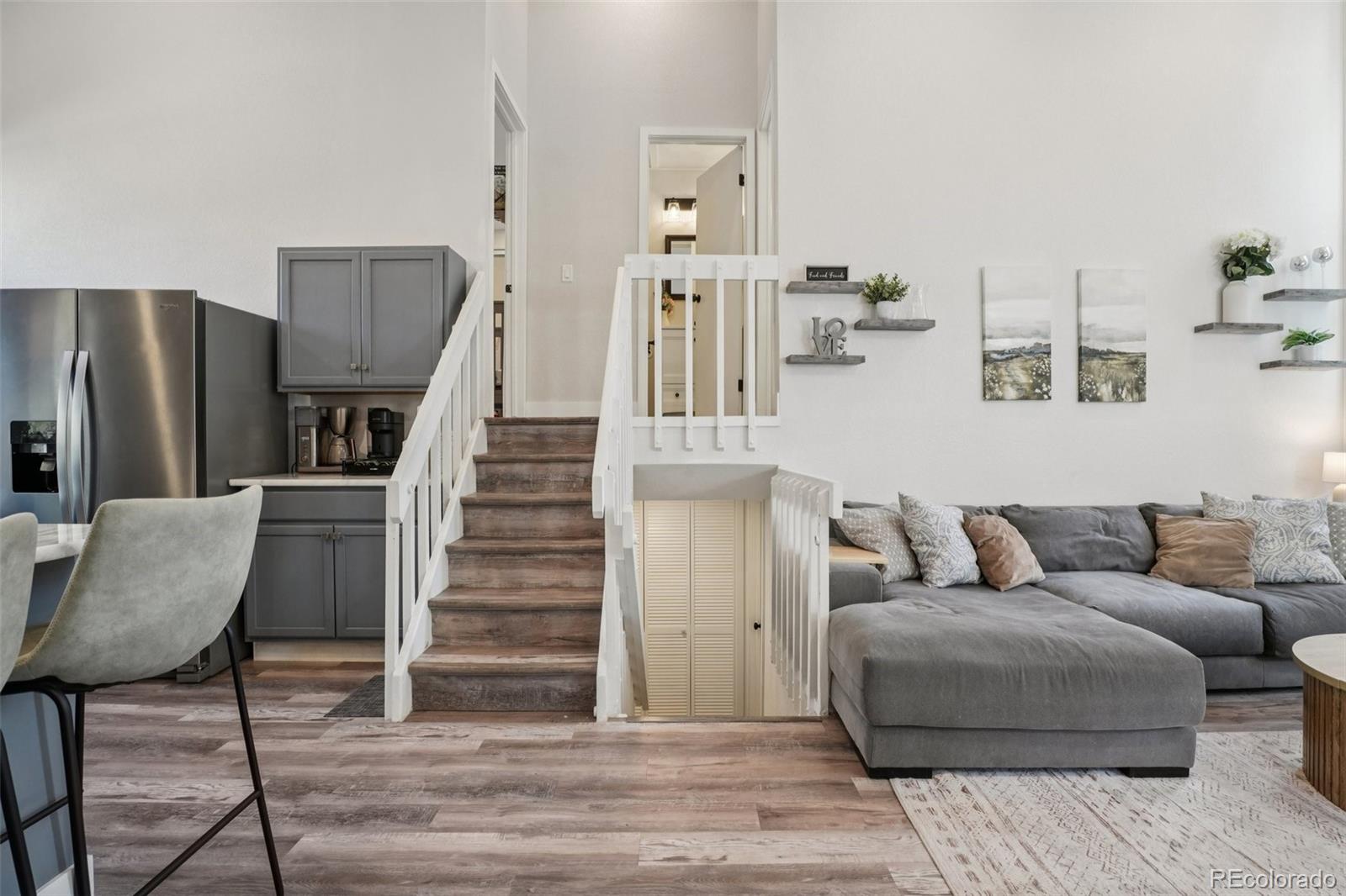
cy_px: 448
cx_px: 673
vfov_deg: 72.0
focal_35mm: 16
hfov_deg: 95.0
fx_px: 617
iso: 400
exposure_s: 1/30
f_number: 8
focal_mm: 11
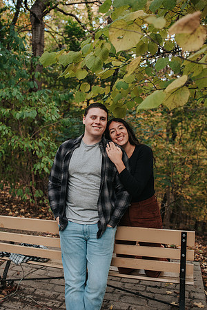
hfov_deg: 37.9
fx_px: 302
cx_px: 104
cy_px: 155
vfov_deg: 54.4
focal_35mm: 35
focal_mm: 35
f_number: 3.2
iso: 1000
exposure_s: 1/320
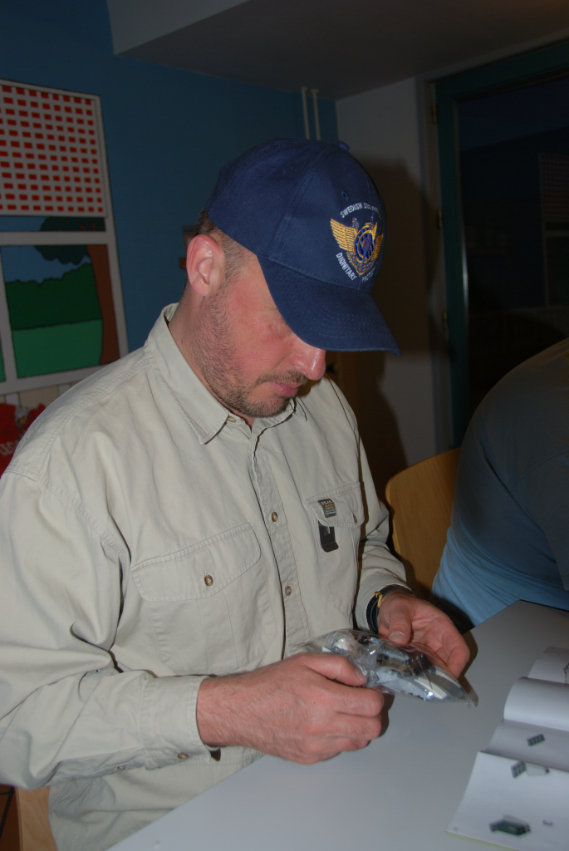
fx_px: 780
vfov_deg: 57.2
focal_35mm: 33
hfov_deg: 40.1
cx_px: 284
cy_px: 426
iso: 100
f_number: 3.8
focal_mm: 22
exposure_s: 1/15
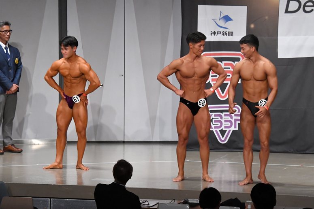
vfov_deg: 8.2
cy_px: 104
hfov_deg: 12.2
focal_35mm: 168
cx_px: 157
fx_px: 1465
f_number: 5.6
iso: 6400
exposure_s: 1/400
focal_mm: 112
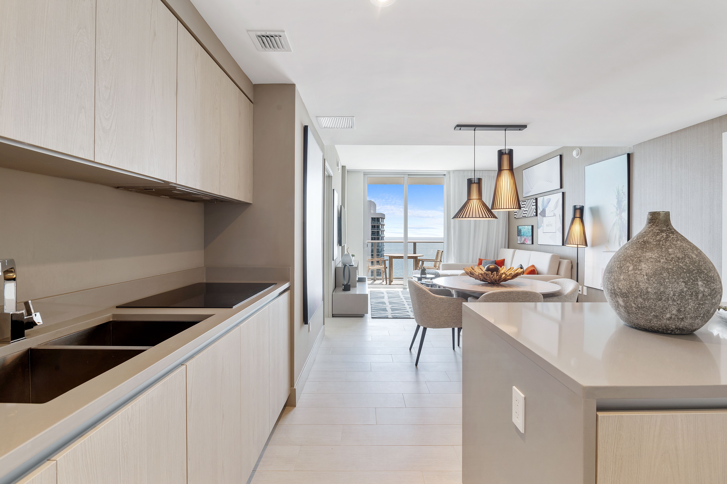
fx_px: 343
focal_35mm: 17
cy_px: 242
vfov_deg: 70.4
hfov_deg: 93.3
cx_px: 364
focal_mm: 17
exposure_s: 1/2.5
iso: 100
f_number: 8
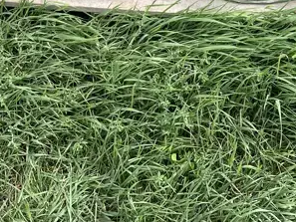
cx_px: 158
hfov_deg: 23.3
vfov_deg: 16.1
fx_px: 719
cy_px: -111
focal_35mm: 84
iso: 32
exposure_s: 1/997
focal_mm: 4.2
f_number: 1.6
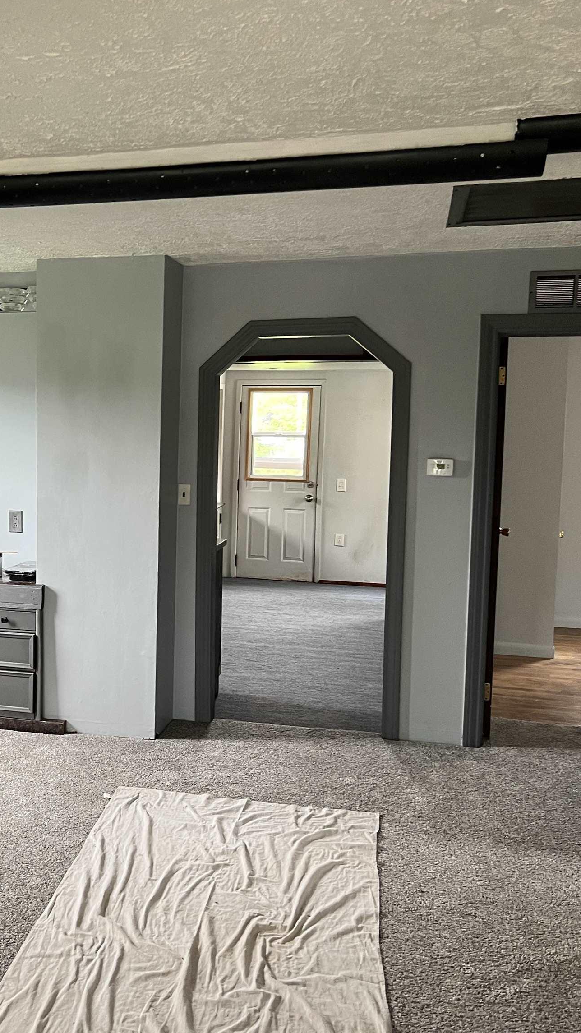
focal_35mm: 38
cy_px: 515
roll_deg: +0.4
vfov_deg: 52.8
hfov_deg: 30.0
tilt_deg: -3.5
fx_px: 1041
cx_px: 71
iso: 160
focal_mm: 5.7
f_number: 1.5
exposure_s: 1/60
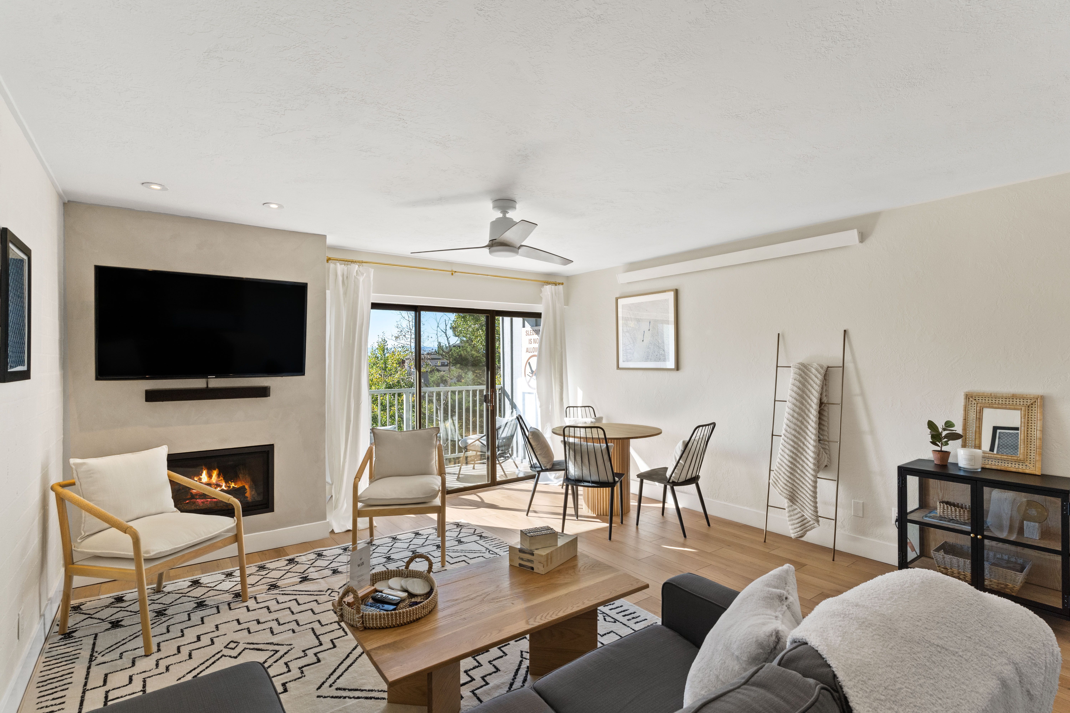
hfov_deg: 93.3
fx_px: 505
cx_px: 535
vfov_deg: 70.4
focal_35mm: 17
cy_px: 356
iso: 1250
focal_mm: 17
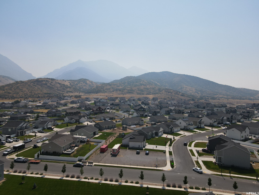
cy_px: 98
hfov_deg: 71.6
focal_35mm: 24
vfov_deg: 56.8
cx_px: 130
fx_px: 180
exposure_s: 1/1500
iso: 110
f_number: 2.8
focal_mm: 4.5
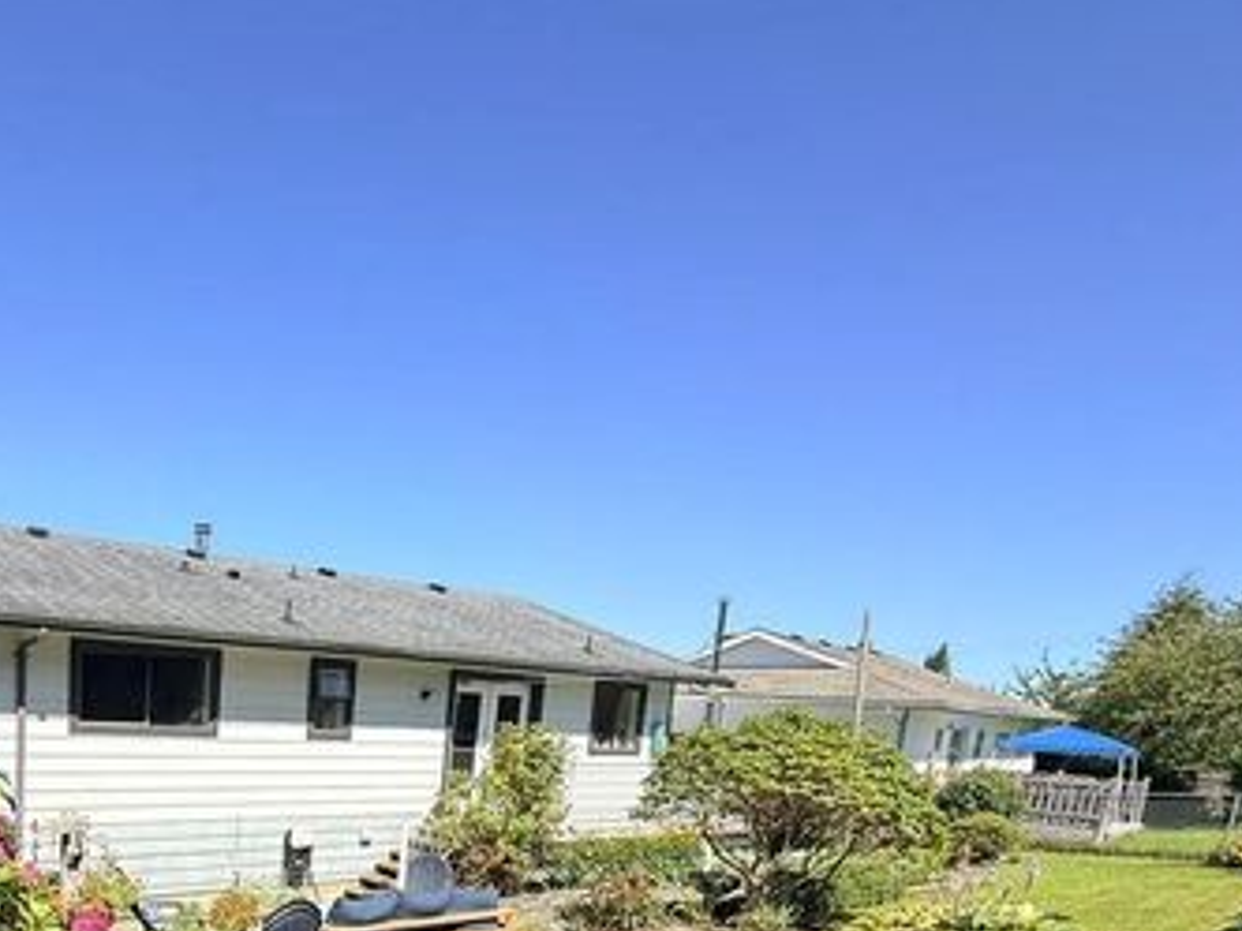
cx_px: 217
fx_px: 969
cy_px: 871
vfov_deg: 45.5
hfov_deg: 59.2
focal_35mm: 27
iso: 50
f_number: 2.2
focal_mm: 2.22
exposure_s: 1/1534
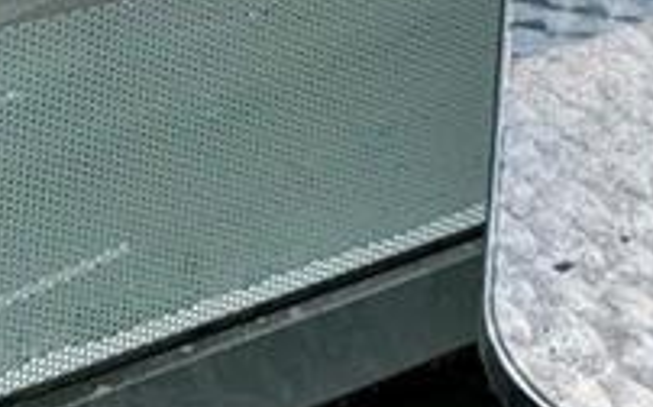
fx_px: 1565
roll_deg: -6.7
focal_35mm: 88
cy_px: -675
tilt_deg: -8.9
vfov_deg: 11.3
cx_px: 281
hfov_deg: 23.5
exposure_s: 1/2208
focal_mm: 2.22
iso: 50
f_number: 2.2
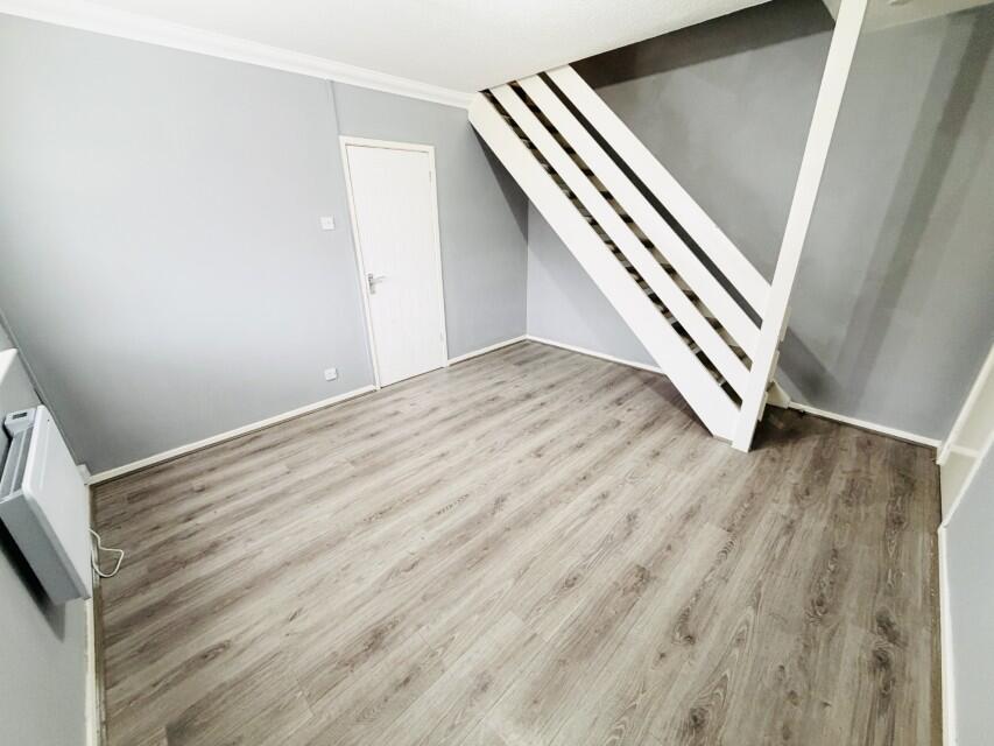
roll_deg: +0.9
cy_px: 373
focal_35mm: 14
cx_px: 497
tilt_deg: -23.1
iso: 400
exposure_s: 1/50
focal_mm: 2.22
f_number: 2.2
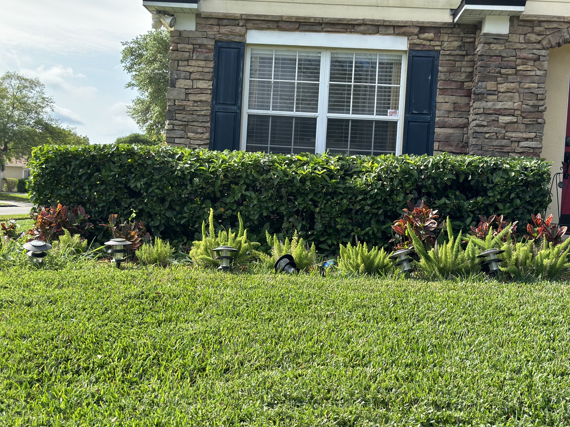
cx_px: 285
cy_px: 214
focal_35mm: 48
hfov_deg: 39.7
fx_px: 790
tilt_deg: -0.3
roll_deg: -4.0
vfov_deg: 30.3
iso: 80
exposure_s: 1/1783
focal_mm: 6.86
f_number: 1.78
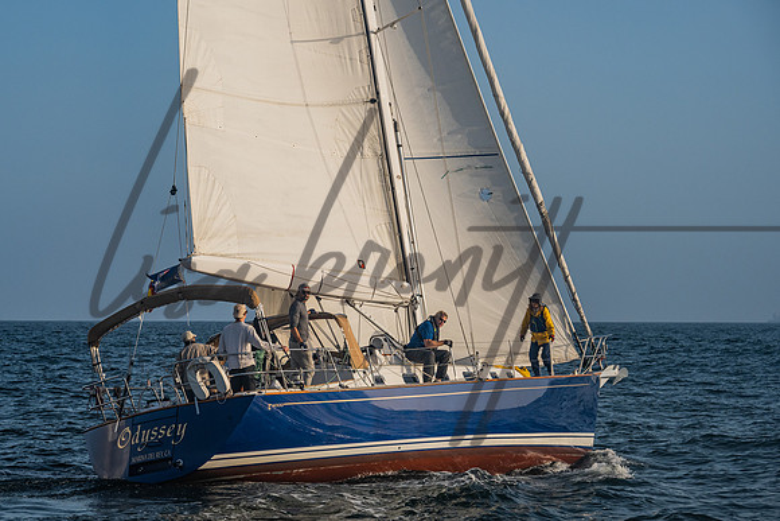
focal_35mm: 105
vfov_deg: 13.0
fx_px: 2276
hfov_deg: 19.4
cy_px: 252
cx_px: 336
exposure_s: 1/1600
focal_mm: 89
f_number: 6.3
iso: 400
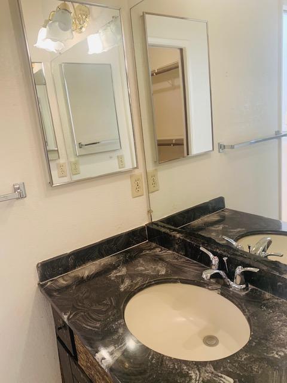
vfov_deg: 67.3
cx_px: 144
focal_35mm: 26
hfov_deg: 53.1
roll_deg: +5.2
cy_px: 192
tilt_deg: -13.2
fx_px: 287
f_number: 1.8
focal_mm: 4.25
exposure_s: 1/60
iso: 125
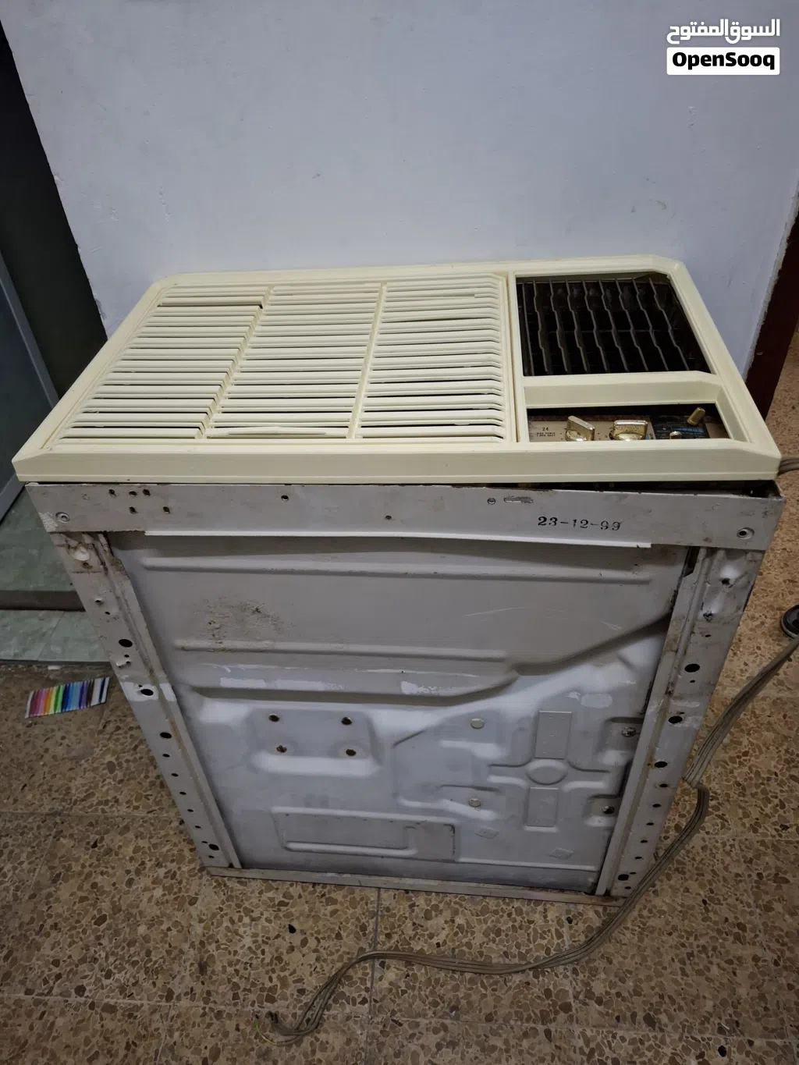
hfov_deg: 58.9
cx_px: 400
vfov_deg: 73.9
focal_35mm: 23
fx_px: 708
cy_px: 532
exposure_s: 1/25
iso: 500
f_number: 1.8
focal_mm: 5.54
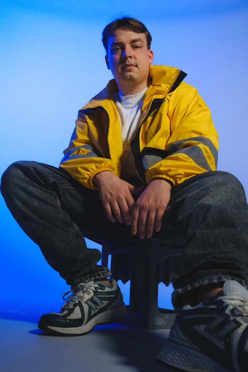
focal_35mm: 36
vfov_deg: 53.1
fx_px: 372
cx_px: 124
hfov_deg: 36.9
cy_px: 186
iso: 6400
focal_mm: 24.3
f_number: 7.1
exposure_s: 1/100
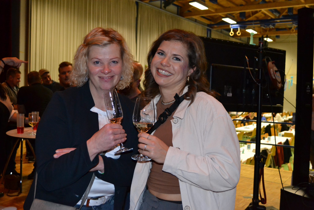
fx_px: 314
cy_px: 105
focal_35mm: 36
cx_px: 157
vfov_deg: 36.9
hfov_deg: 53.1
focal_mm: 24
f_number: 4
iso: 2800
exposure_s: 1/60
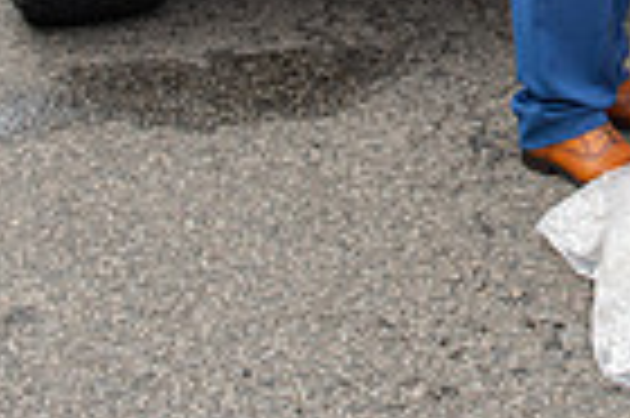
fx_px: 2098
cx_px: 788
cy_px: -308
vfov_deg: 10.7
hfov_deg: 16.3
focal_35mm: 120
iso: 500
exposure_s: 1/200
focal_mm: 29
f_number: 5.6
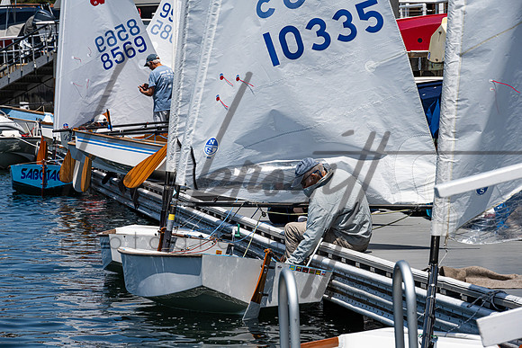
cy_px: 174
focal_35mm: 200
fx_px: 2901
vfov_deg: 6.9
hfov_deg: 10.3
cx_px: 261
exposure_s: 1/640
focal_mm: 200
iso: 250
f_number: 18
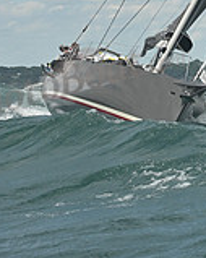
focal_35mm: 240
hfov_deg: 6.4
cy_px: -190
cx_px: 270
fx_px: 1831
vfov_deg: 7.8
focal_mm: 70
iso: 250
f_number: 10
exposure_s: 1/1250
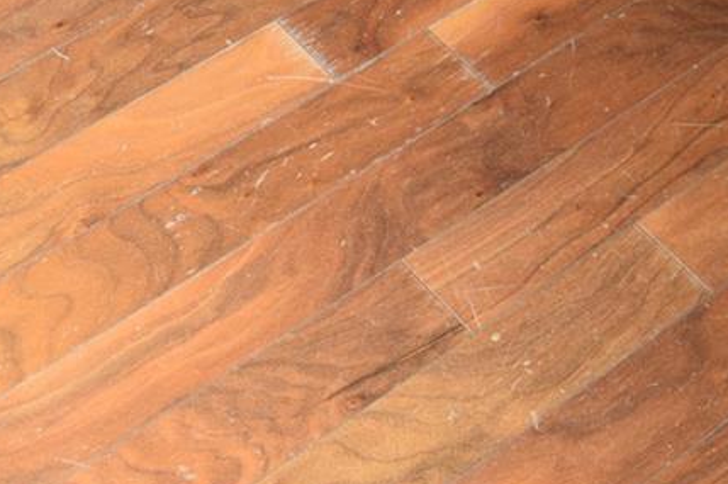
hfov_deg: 22.9
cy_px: 163
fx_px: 1737
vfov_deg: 15.8
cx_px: 36
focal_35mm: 86
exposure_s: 1/60
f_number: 4
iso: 100
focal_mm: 24
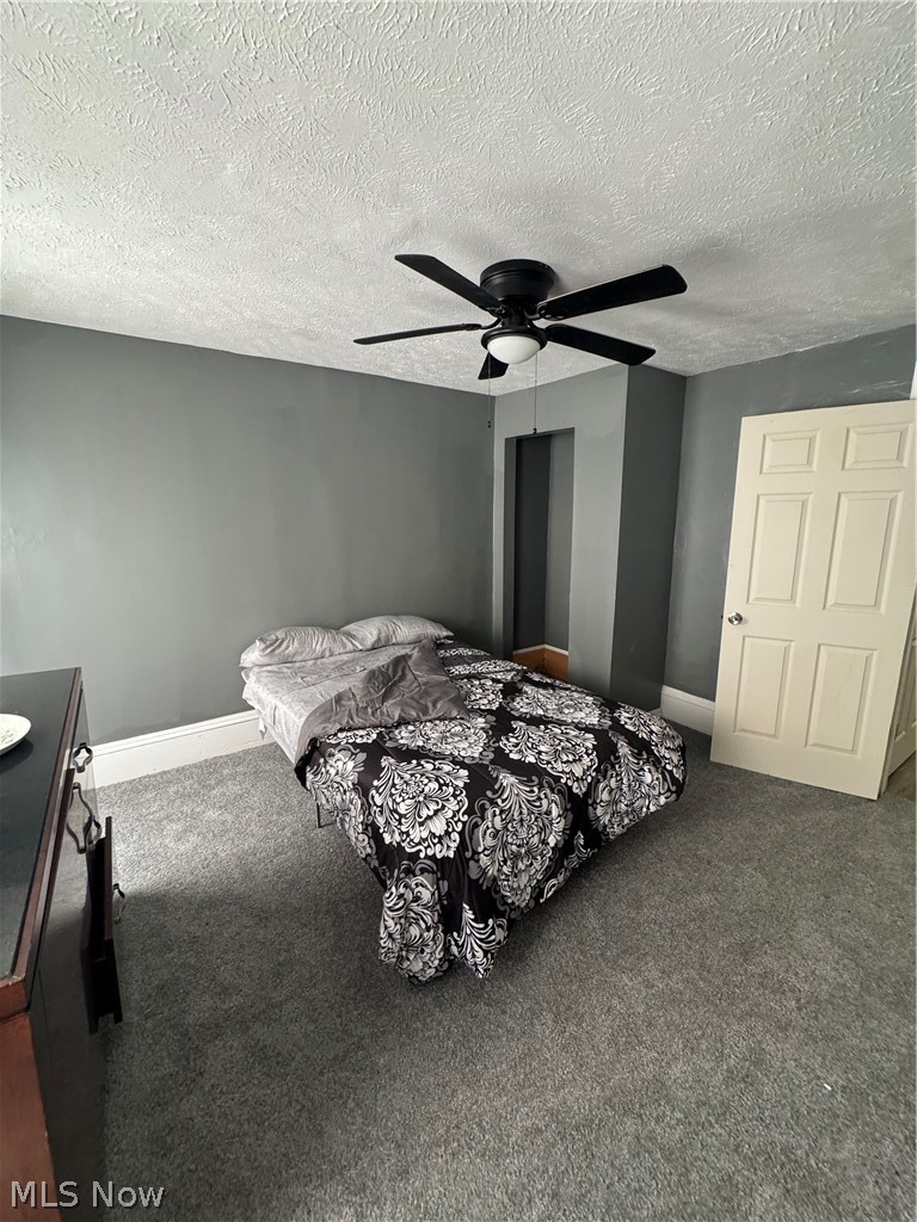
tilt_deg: -11.8
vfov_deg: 102.1
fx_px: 494
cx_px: 458
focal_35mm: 14
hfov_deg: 85.7
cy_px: 611
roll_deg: +1.2
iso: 400
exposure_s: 1/60
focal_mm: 2.22
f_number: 2.2
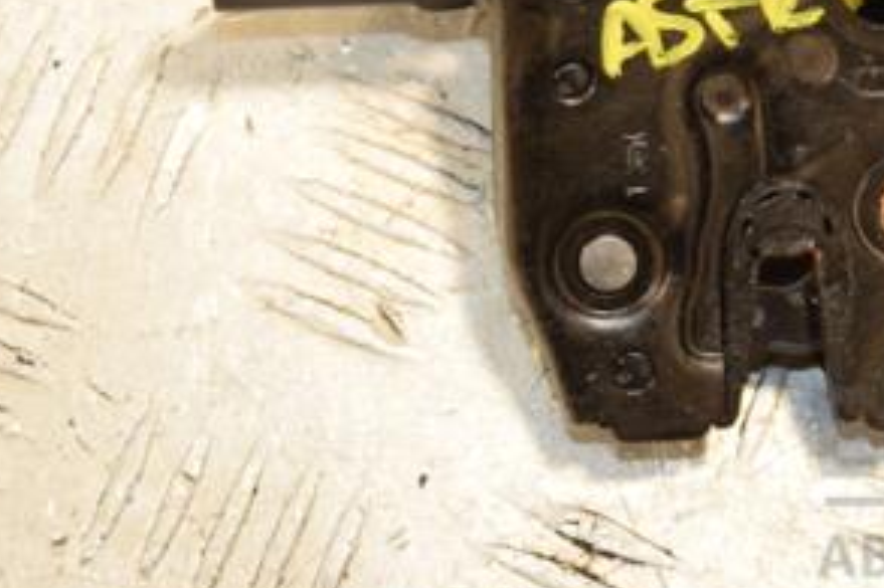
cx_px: 760
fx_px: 3927
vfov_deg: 8.5
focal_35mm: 160
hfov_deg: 12.8
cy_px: 30
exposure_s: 1/200
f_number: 5.6
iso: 800
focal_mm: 52
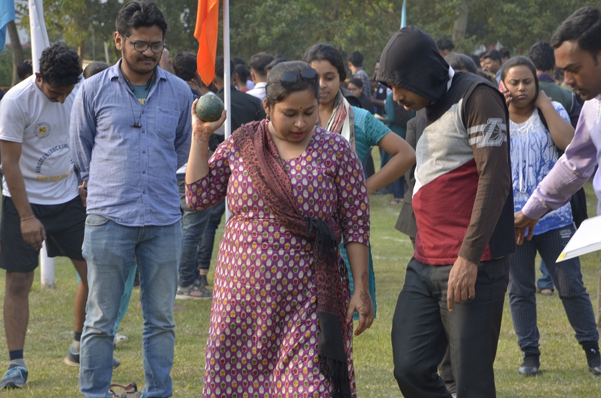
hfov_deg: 13.1
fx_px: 2624
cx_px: 300
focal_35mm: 158
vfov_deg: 8.7
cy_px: 199
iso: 250
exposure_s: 1/125
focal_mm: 105
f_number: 10
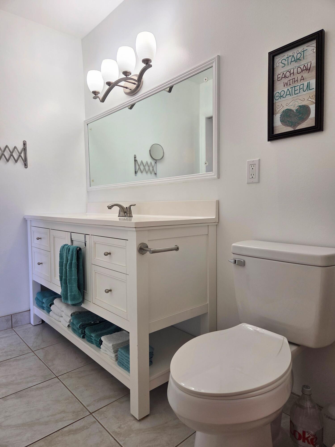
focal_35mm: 23
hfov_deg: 58.9
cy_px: 224
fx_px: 297
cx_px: 168
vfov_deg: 73.9
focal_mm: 5.4
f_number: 1.8
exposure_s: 1/120
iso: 80
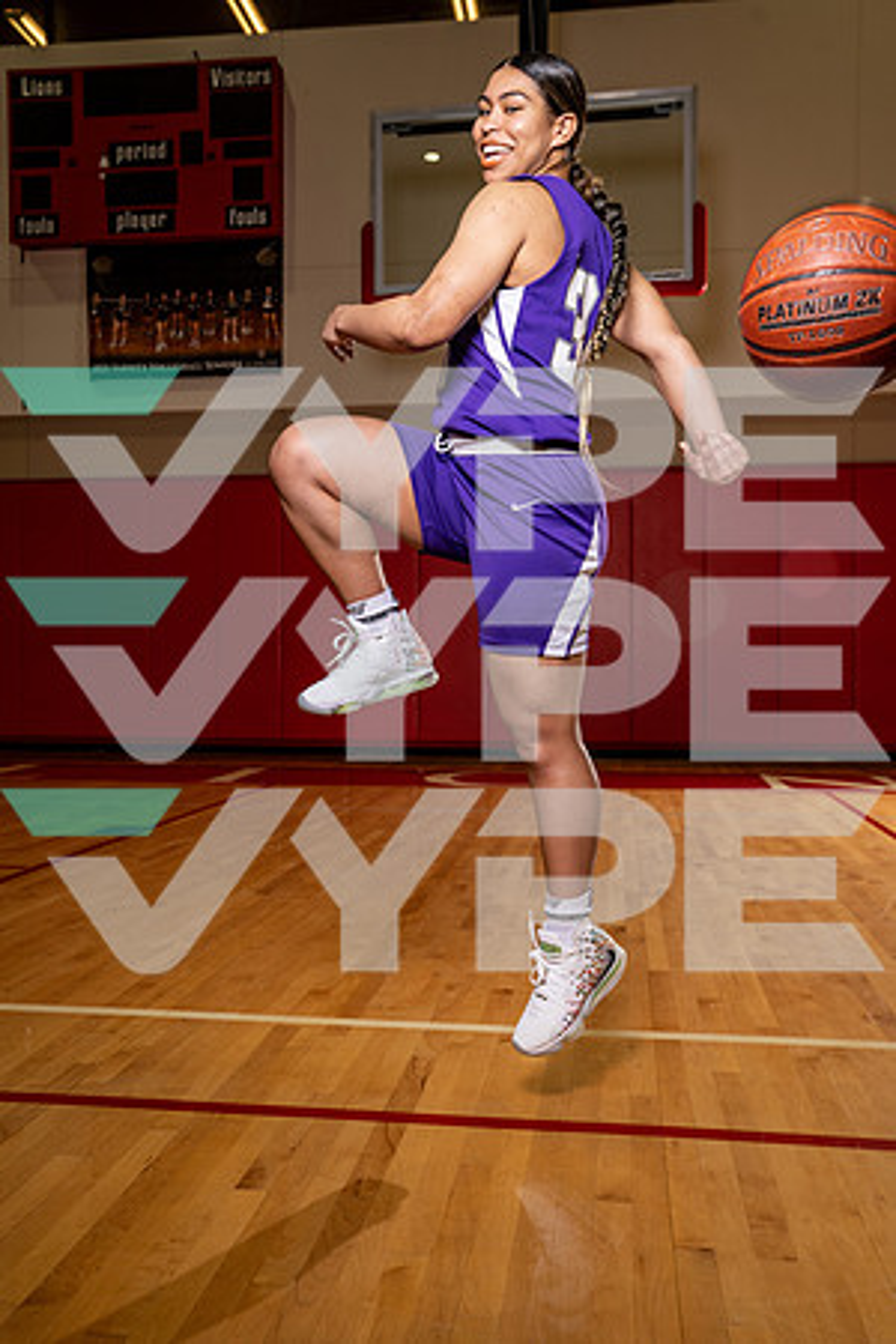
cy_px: 672
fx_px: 1195
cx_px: 448
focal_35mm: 32
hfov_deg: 41.1
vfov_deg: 58.7
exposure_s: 1/250
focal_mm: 32
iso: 500
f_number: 5.6
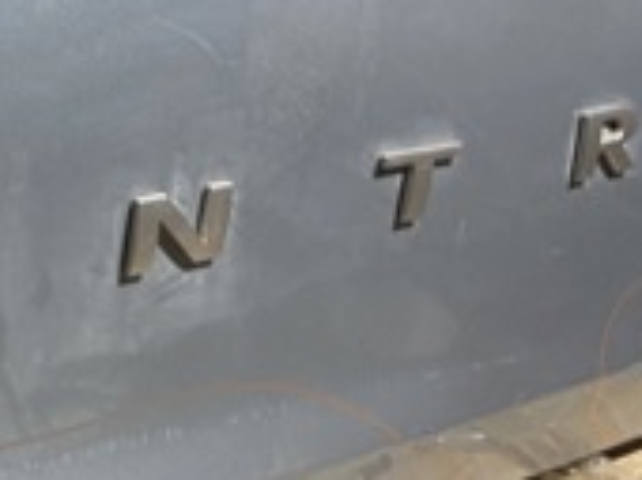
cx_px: -366
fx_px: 1815
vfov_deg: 14.9
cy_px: 454
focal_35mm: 98
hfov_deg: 17.6
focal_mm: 4.25
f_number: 1.8
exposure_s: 1/50
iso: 80
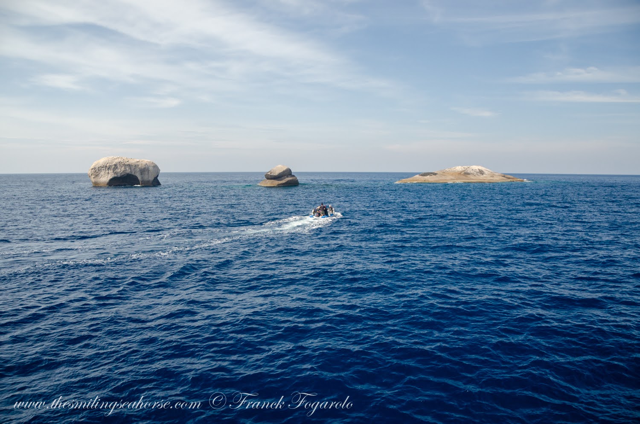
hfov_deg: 67.5
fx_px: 479
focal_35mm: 27
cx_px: 320
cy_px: 212
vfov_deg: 47.8
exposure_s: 1/1000
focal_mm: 18
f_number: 6.3
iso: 400
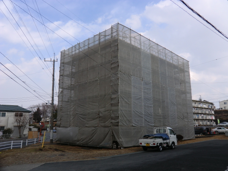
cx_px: 114
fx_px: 191
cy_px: 86
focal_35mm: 29
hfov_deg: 61.7
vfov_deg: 48.2
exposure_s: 1/640
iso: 64
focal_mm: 5.2
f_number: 3.5
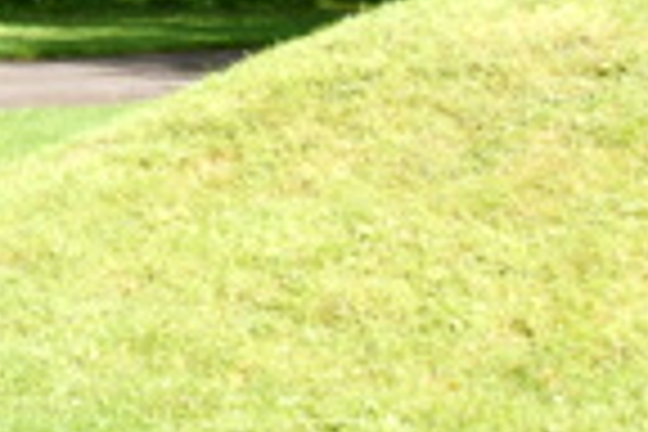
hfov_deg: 11.2
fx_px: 3294
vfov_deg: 7.3
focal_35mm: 183
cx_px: 189
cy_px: -382
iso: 400
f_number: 9.5
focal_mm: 22
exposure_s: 1/200
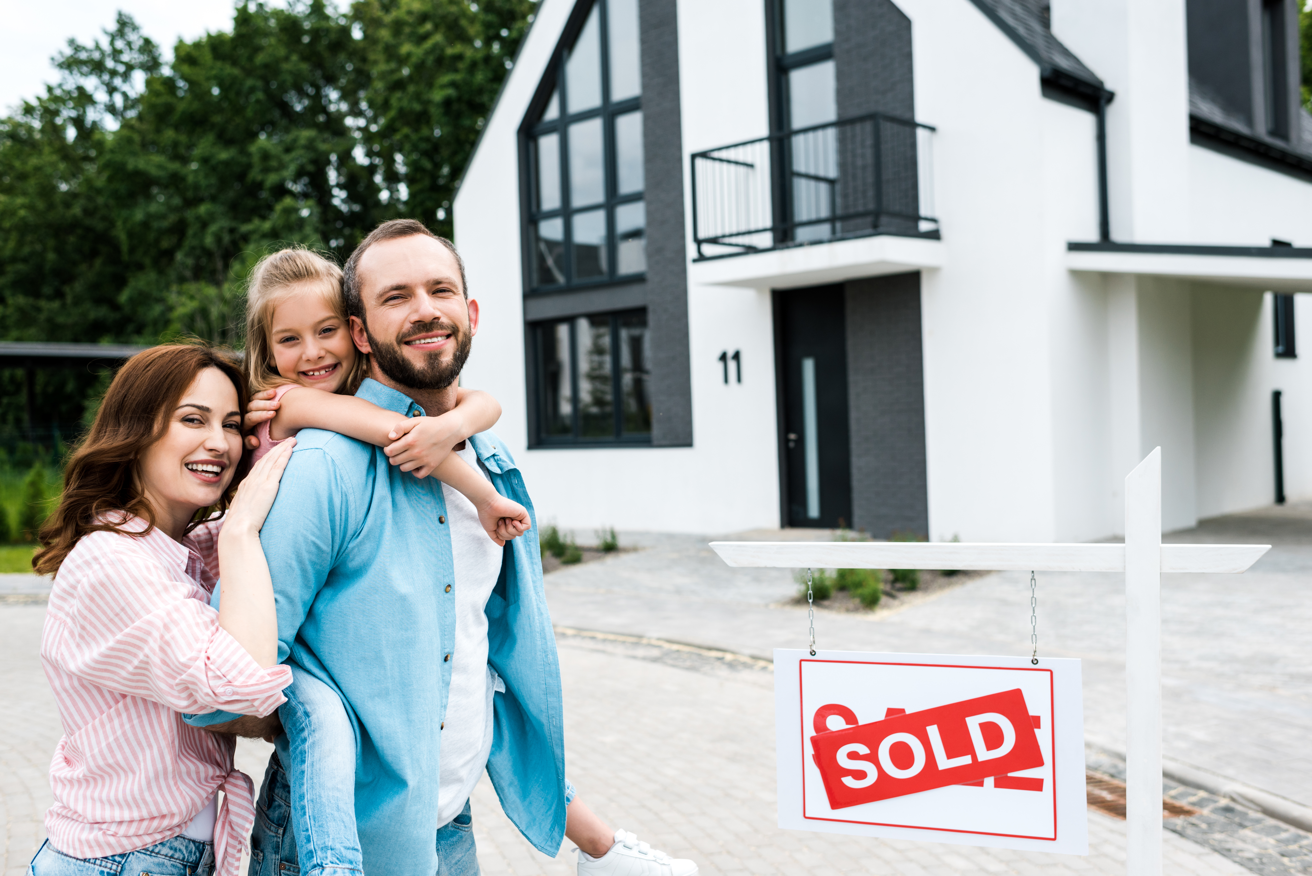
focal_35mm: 35
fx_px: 1276
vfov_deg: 37.9
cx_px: 656
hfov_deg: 54.4
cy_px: 438
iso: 100
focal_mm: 35
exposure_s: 1/1600
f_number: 3.5
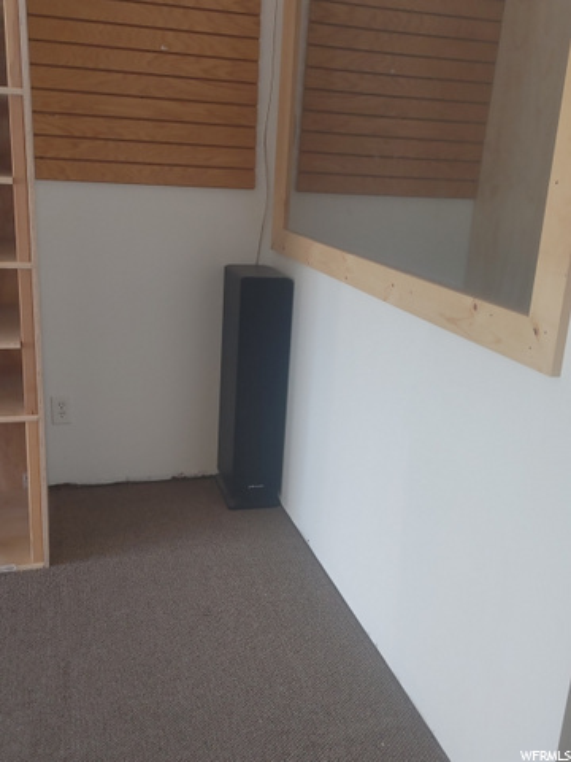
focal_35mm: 33
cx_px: 286
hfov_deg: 42.9
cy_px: 381
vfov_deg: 55.4
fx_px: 726
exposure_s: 1/40
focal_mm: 5.58
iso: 100
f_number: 1.8
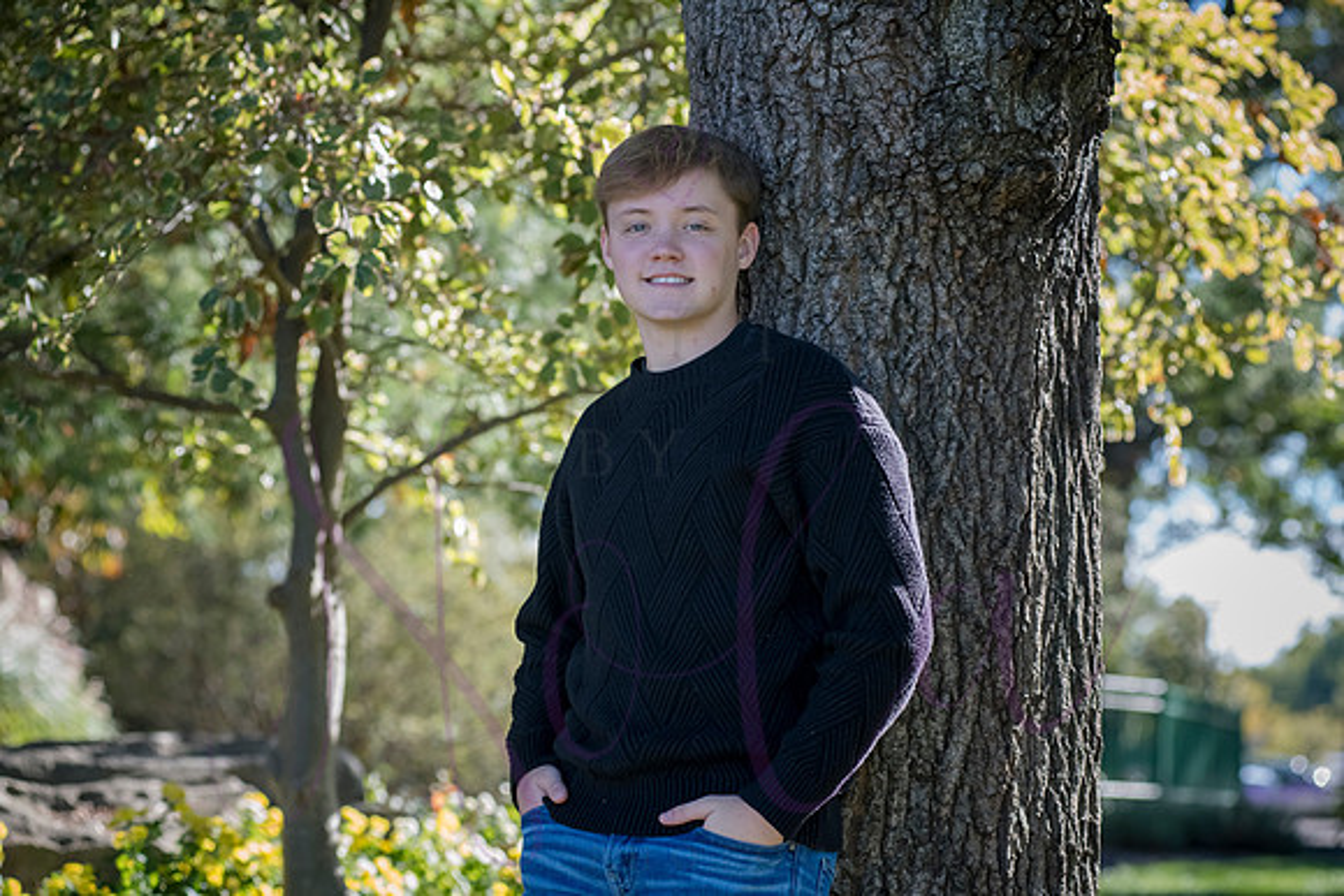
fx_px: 3734
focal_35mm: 100
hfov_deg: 20.4
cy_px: 448
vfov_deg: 13.7
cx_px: 672
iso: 800
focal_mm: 100
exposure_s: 1/800
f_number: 5
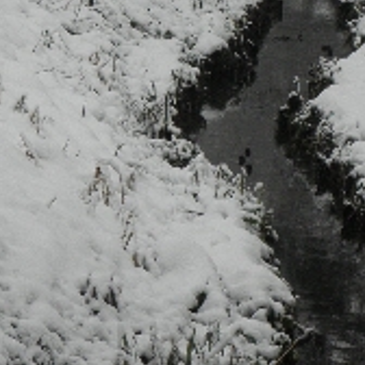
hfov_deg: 2.8
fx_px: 7372
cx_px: 278
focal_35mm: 618
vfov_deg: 2.8
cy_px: -83
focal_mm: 32.8
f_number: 4.3
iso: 200
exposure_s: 1/400
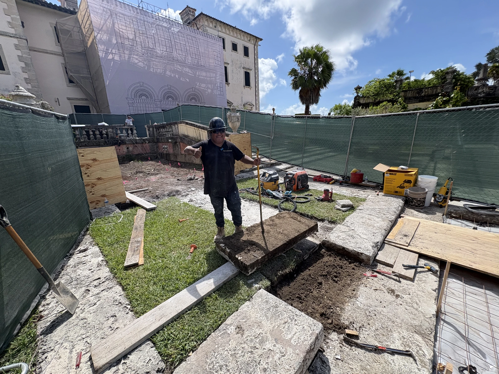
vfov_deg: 85.7
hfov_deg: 102.1
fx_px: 202
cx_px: 250
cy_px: 187
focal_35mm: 14
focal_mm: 2.22
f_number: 2.2
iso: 50
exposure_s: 1/1063
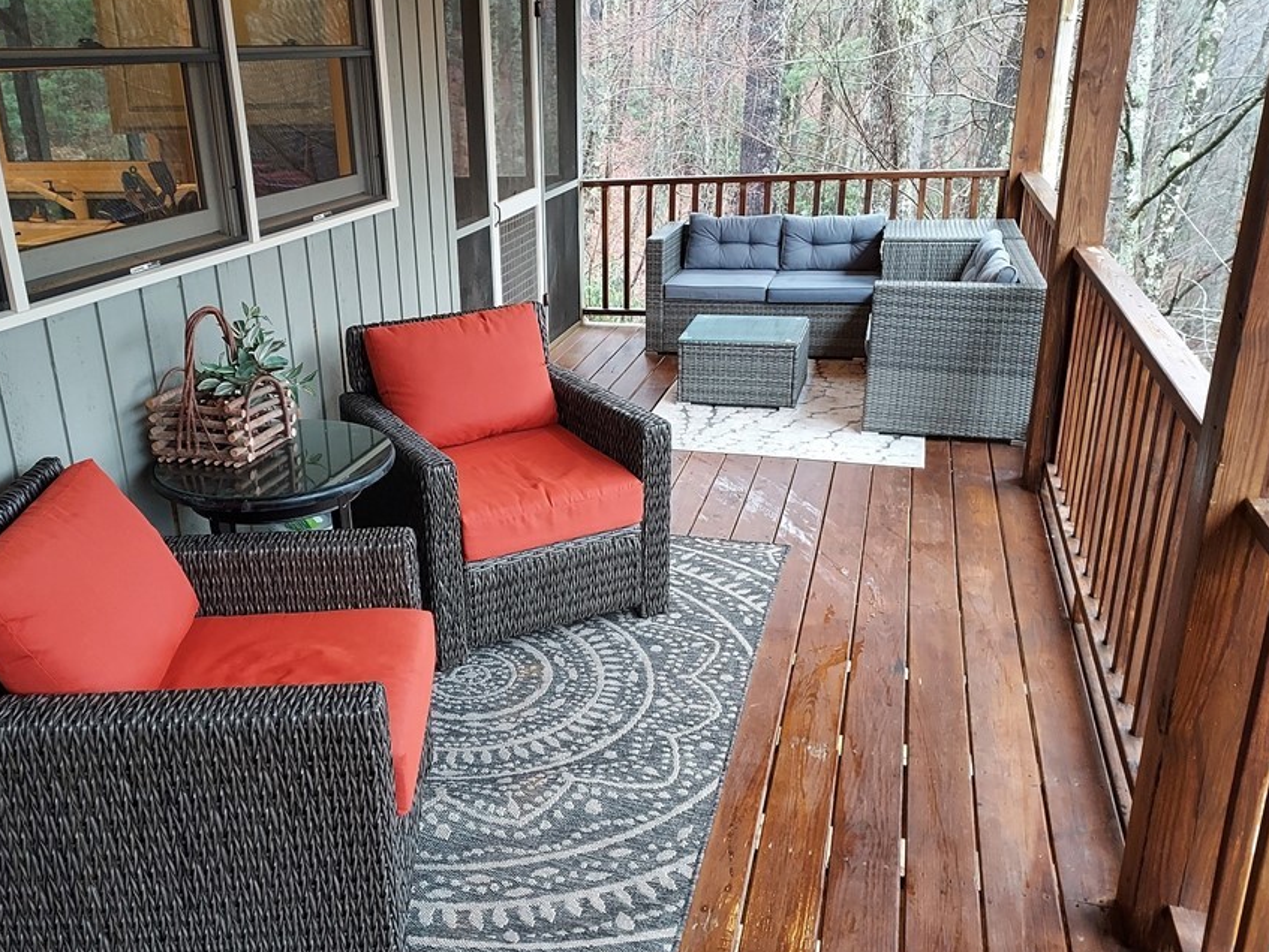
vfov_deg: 48.3
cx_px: 512
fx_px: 1064
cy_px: 466
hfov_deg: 61.2
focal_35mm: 29
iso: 400
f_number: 1.8
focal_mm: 4.6
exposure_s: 1/60
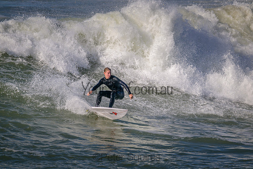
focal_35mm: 650
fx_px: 4569
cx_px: 126
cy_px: 84
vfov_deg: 2.1
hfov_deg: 3.2
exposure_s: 1/2000
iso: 400
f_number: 11
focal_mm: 650
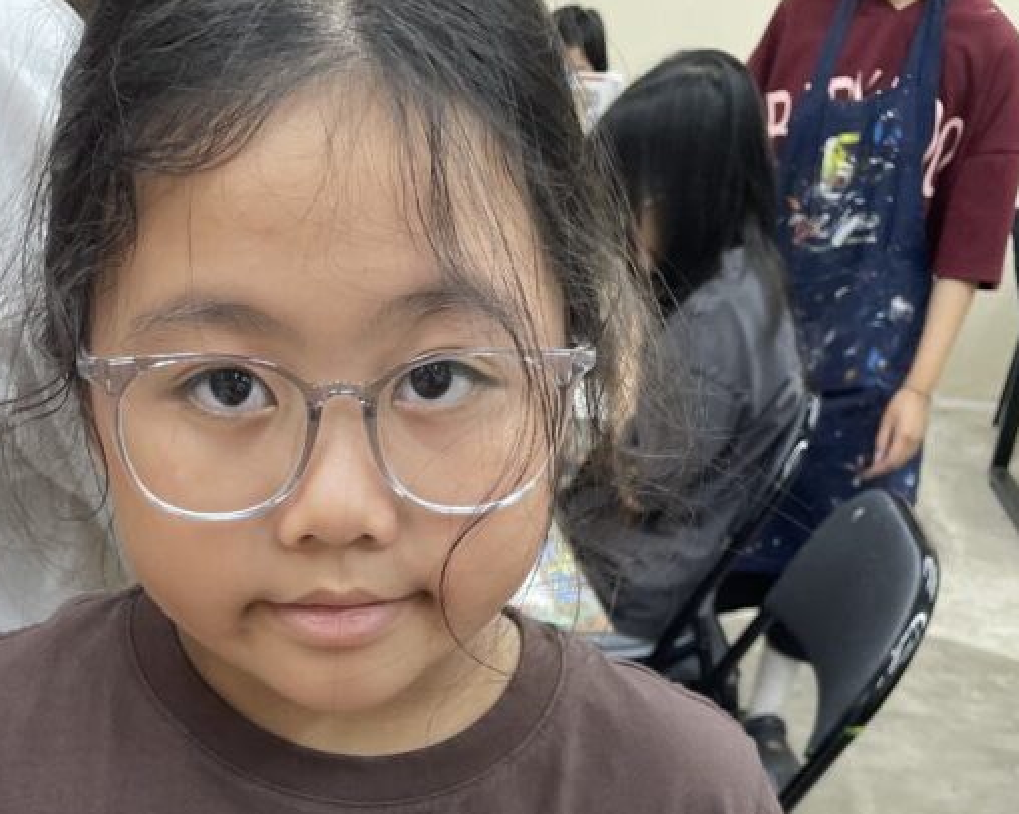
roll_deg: -2.5
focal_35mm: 50
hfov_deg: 36.8
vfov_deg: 27.6
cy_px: 900
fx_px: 1507
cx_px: 311
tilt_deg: -31.1
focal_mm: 4.2
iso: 80
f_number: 1.6
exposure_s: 1/100
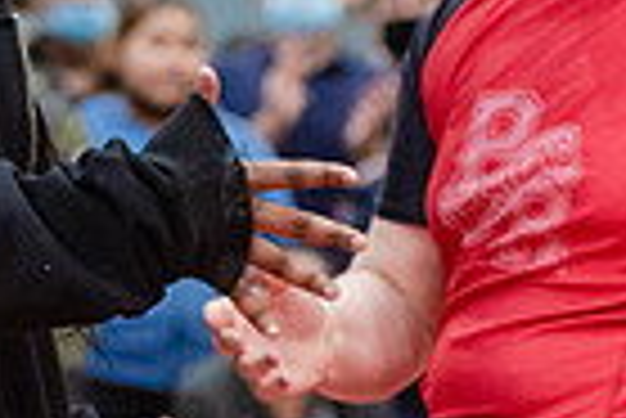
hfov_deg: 6.2
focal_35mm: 333
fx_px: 5796
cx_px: 239
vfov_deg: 4.1
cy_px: 218
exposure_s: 1/320
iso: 4000
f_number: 3.5
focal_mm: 80
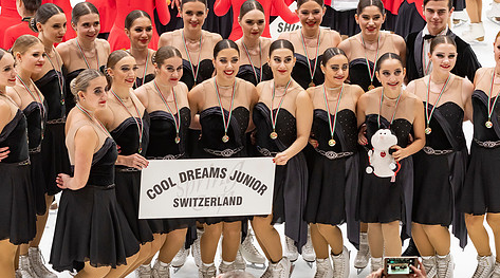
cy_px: 99
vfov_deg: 8.6
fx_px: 1838
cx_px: 256
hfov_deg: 15.5
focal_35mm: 139
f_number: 4.5
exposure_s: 1/125
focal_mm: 70
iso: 800
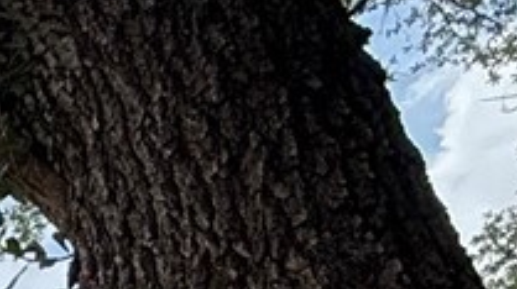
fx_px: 1602
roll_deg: +0.4
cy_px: 966
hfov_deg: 12.5
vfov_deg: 8.2
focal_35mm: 117
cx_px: -856
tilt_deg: +5.9
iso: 64
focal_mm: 2.22
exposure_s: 1/1698
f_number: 2.2
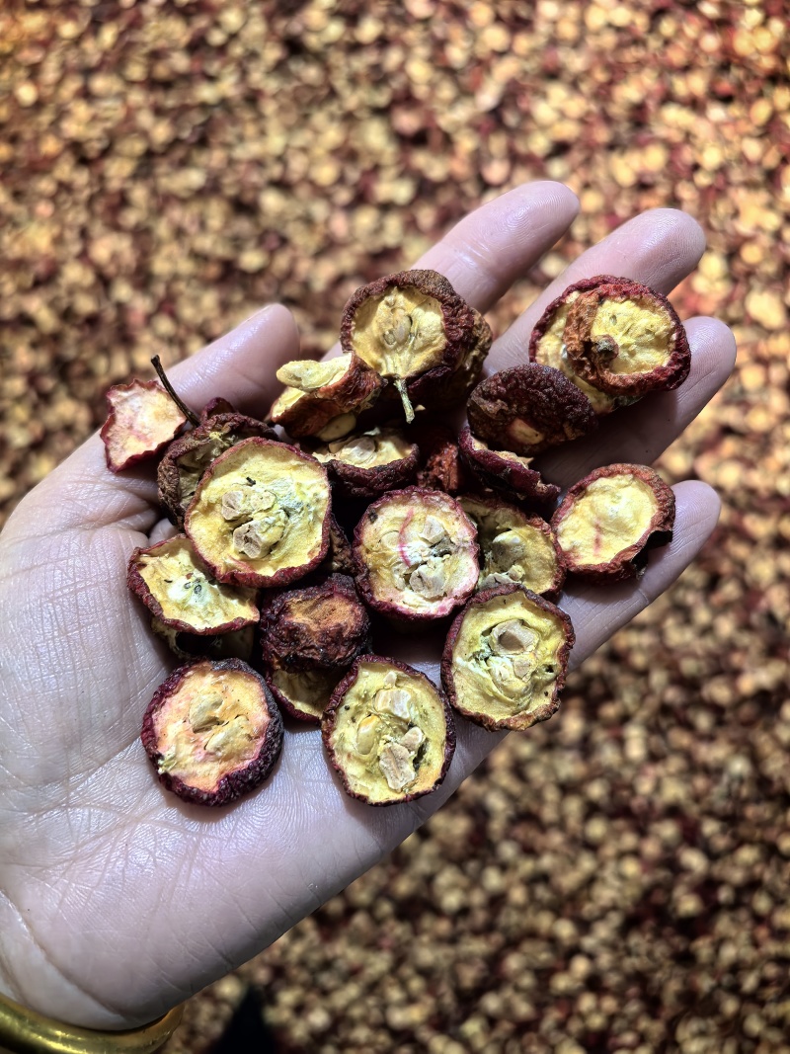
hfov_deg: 51.3
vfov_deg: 65.3
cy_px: 527
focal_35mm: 27
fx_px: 822
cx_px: 395
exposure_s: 1/33.3
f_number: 2
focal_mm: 6.35
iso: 400
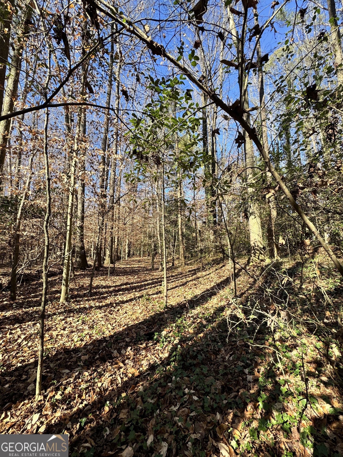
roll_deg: +0.7
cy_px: 228
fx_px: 185
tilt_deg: +7.2
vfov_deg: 102.1
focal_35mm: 14
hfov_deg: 85.7
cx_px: 172
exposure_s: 1/335
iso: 40
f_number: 2.2
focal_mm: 2.22
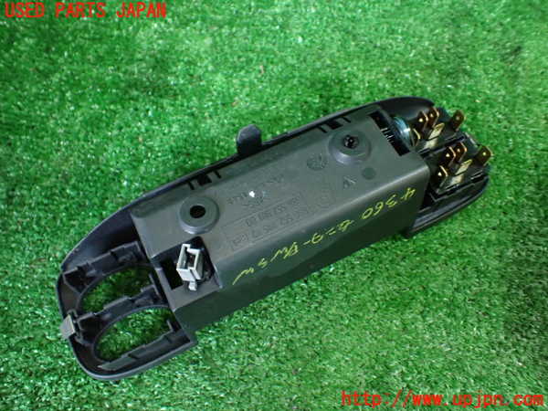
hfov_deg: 60.0
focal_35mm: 30
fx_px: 475
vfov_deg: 46.8
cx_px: 274
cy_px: 206
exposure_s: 1/60
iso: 800
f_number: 2.3
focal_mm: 5.4
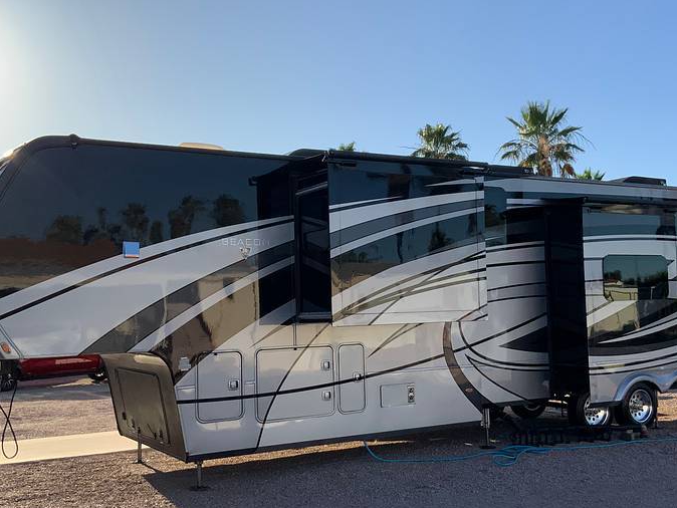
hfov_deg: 43.8
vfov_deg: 33.6
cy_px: 278
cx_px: 372
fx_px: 841
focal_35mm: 43
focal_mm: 3
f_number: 1.8
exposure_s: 1/1912
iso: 16
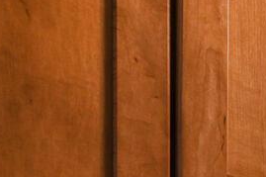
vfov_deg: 11.5
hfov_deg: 11.6
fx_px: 665
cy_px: 470
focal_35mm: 90
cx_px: 793
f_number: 9
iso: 200
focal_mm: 14
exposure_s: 1/2.5
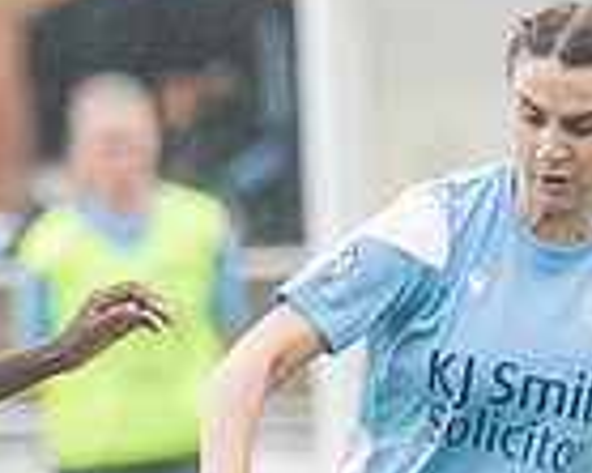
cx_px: -294
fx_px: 36523
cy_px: 583
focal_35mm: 2086
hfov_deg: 0.9
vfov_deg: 0.7
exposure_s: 1/1600
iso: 560
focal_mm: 270
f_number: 2.8
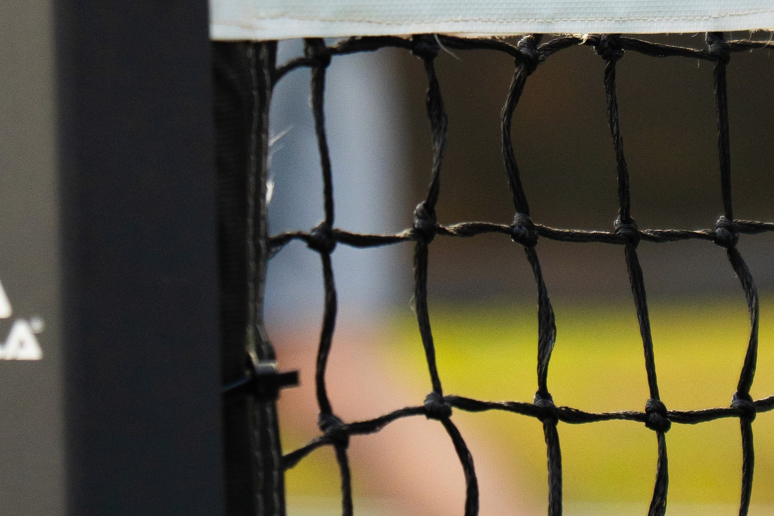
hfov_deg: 5.9
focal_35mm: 351
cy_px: -81
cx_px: 538
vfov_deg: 3.9
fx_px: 7547
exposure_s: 1/1000
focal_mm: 70
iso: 400
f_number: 2.8
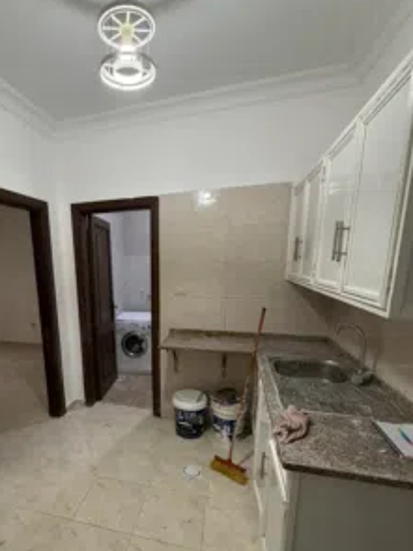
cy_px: 331
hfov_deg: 67.0
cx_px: 142
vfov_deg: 83.7
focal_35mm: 19
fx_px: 302
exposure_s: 1/50
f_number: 2.2
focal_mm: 2.22
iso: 320
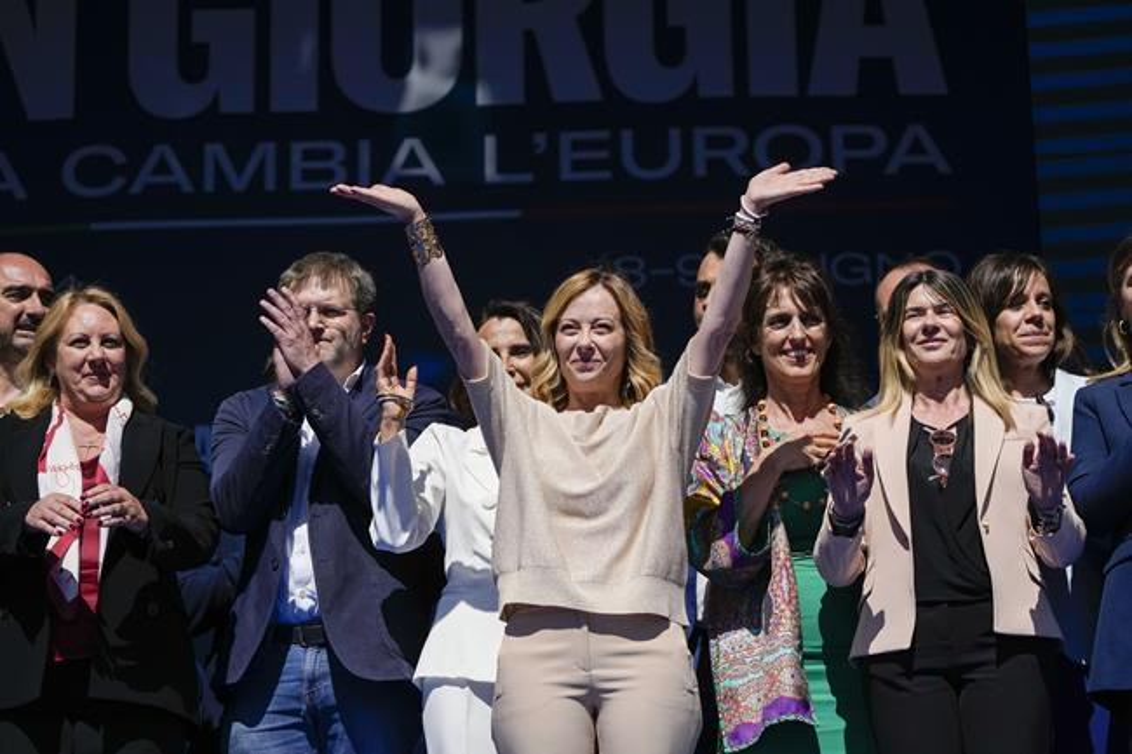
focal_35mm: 100
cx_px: 566
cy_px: 377
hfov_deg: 20.4
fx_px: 3143
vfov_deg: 13.7
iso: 640
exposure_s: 1/8000
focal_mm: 100
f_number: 5.6
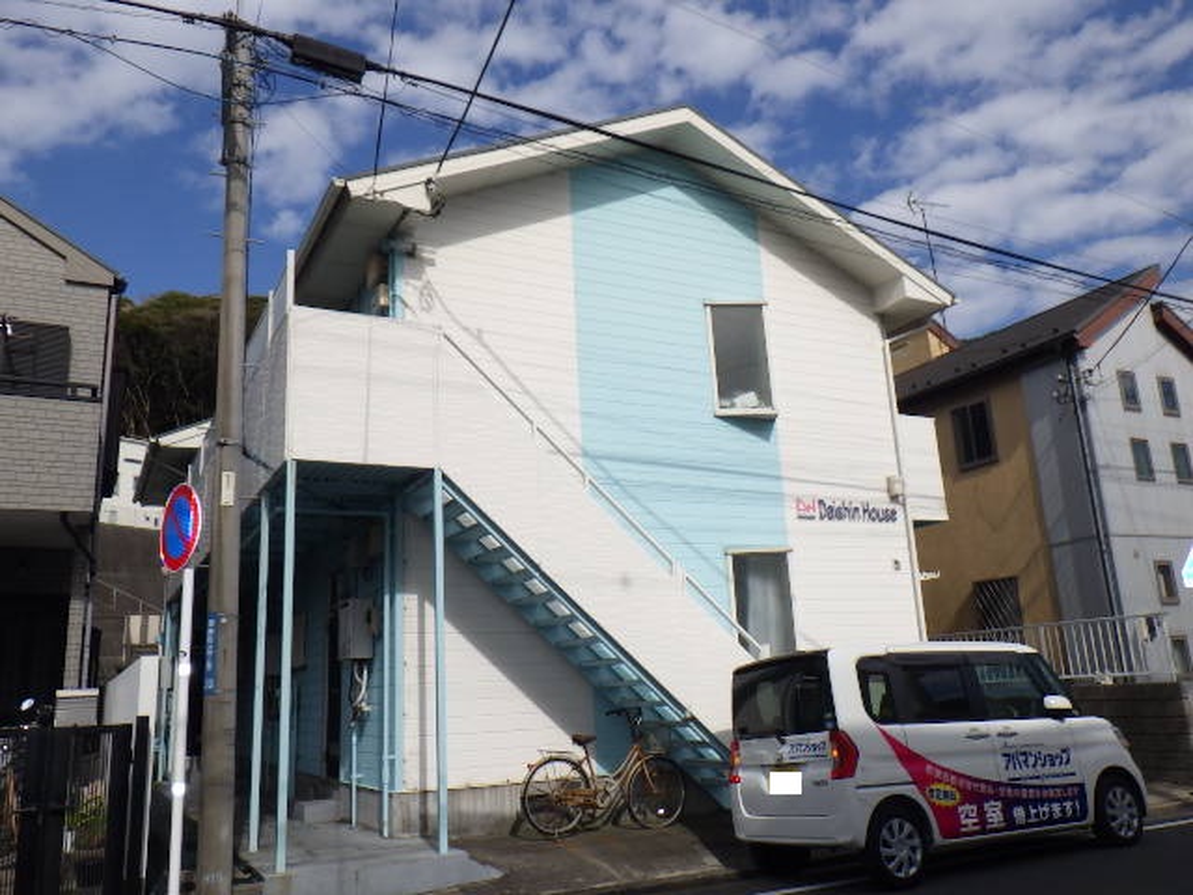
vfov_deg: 49.7
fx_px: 965
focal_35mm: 28
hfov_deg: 63.4
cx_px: 596
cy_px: 448
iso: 125
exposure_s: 1/1500
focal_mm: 5
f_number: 4.2
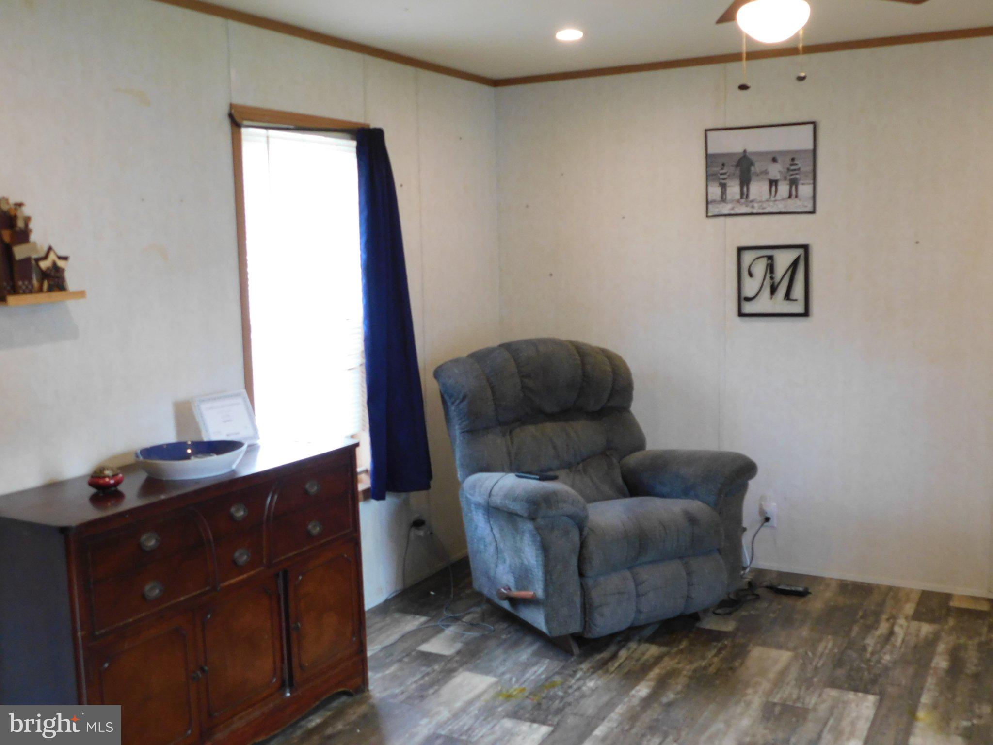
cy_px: 372
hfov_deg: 51.4
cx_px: 496
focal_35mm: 36
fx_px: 1033
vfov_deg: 39.7
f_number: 3.5
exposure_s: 1/30
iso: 280
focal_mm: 6.3
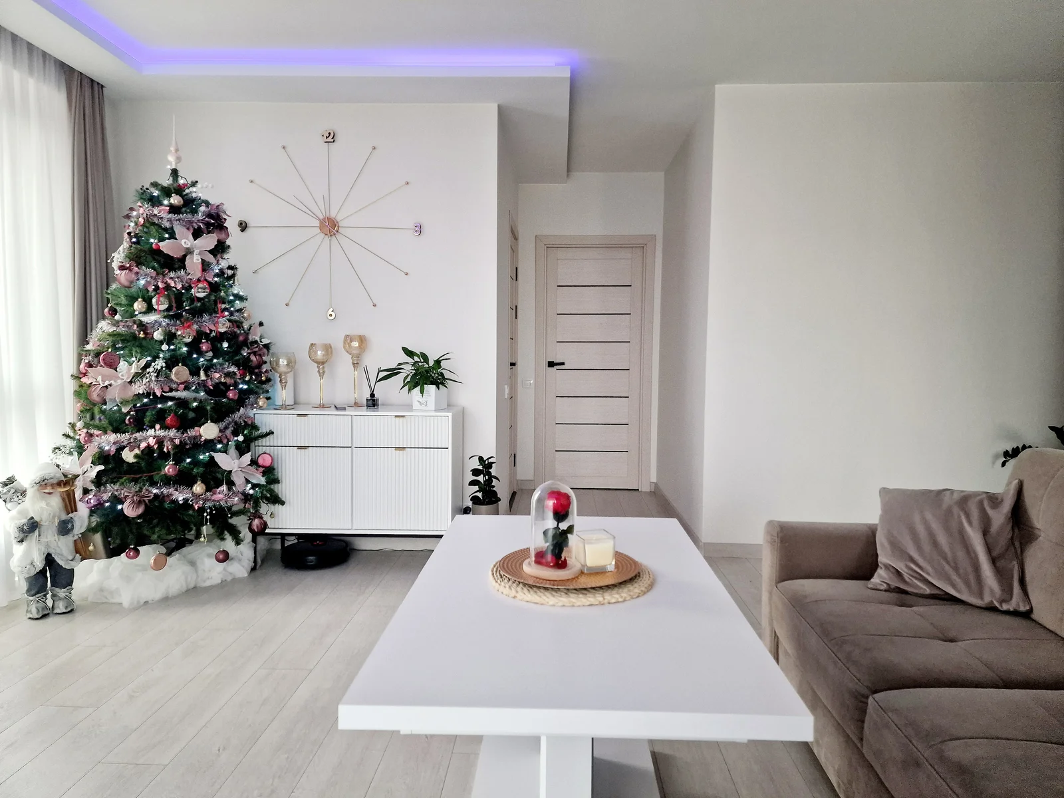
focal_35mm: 23
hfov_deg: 73.9
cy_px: 399
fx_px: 707
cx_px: 532
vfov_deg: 58.9
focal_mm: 6.4
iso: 250
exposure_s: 1/100
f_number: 1.8
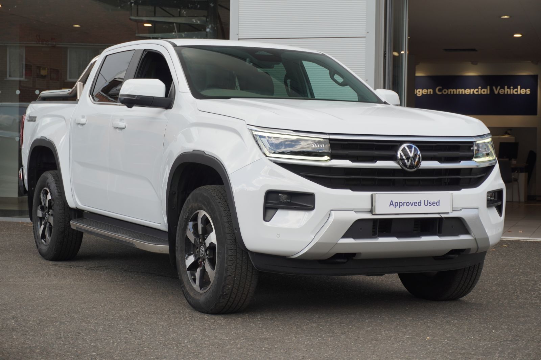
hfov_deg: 28.1
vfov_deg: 18.9
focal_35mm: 72
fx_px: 1081
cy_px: 180
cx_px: 270
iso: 125
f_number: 5.6
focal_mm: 48
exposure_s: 1/200
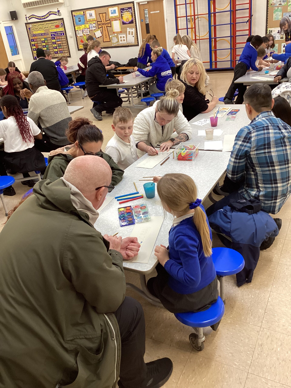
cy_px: 194
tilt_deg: -26.9
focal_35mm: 31
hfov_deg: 45.4
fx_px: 347
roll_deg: +8.2
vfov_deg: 58.4
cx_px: 146
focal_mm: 3.3
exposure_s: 1/50
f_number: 2.4
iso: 125
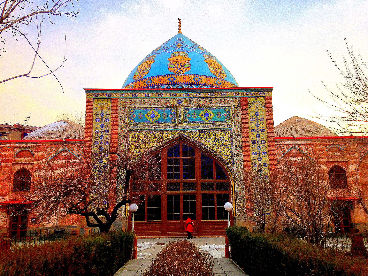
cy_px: 138
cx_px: 184
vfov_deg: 42.9
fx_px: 351
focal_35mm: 33
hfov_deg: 55.4
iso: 50
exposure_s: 1/231
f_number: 2.4
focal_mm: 4.13
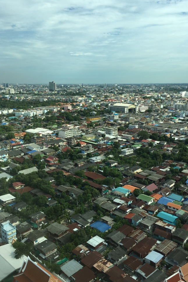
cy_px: 144
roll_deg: +0.3
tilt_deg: -12.5
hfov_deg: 42.3
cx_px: 100
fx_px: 243
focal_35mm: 31
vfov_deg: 60.3
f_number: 2.2
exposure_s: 1/1350
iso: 25
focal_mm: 4.15
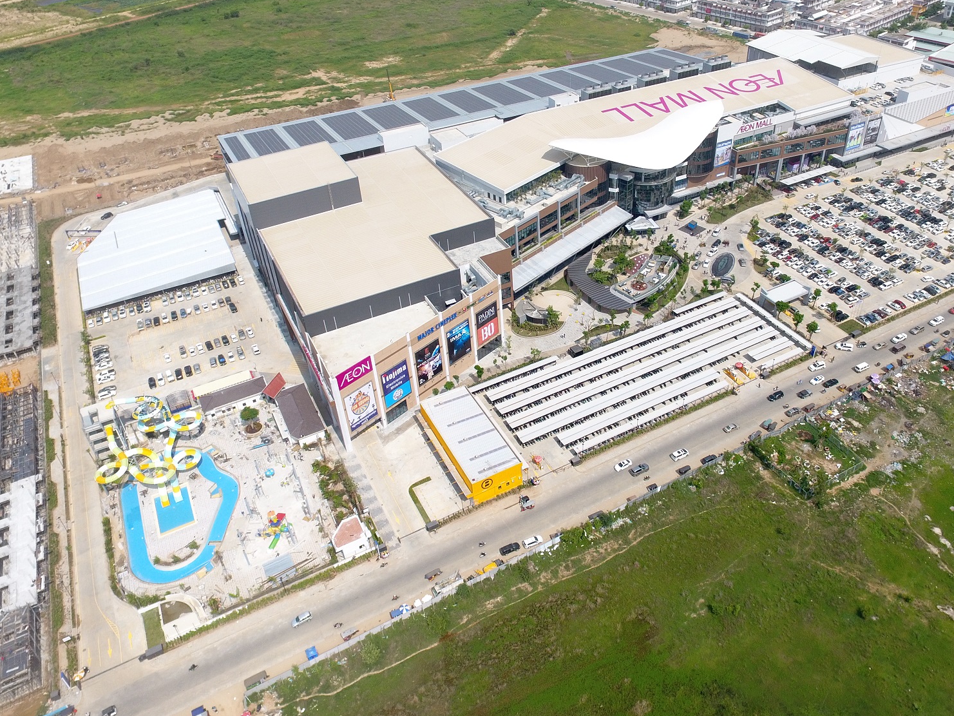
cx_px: 551
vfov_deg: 51.1
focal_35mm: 27
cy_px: 298
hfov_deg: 65.0
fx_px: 744
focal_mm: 3.61
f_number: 2.8
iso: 100
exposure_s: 1/904
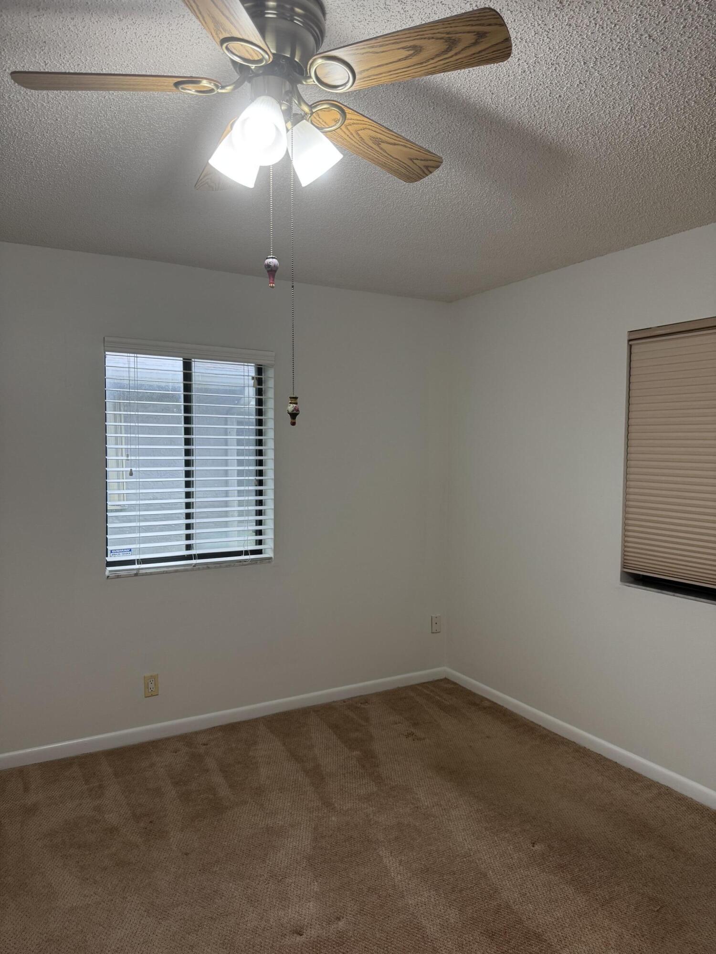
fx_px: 662
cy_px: 477
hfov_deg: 56.8
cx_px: 358
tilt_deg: -2.4
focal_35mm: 24
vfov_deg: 71.6
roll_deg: +0.4
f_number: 1.78
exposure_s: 1/120
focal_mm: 6.76
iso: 160
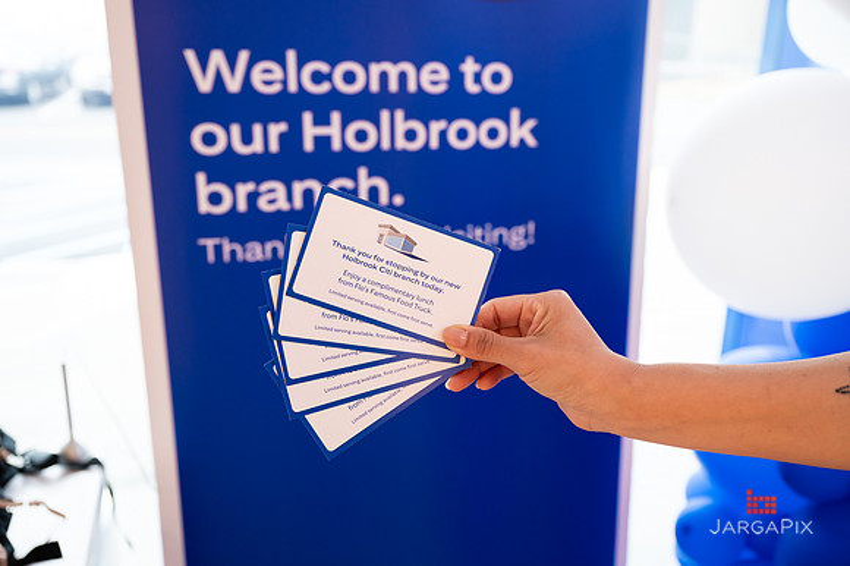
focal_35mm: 33
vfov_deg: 39.6
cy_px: 283
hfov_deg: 56.9
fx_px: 785
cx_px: 425
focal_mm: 33
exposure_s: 1/200
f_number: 3.5
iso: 800
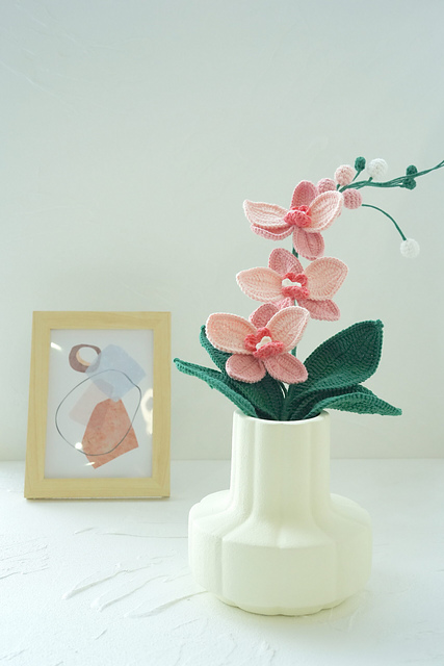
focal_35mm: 46
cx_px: 222
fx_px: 850
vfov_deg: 42.7
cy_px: 333
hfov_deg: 29.3
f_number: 8
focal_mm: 46
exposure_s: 1/400
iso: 4000
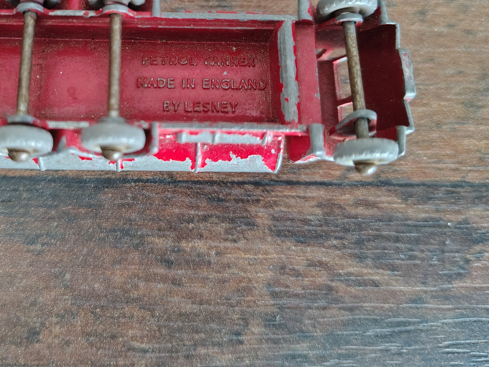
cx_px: 160
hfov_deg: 48.1
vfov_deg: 36.7
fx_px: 537
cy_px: 86
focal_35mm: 38
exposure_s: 1/50
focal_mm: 5.56
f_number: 1.8
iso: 1543
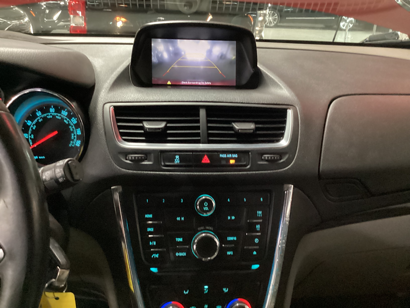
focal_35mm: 31
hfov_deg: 58.4
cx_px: 205
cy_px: 154
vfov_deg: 45.4
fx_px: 367
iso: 640
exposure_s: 1/20
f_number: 2.4
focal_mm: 3.3
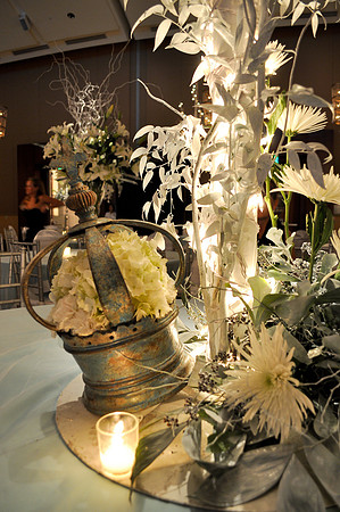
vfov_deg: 67.4
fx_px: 383
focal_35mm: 27
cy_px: 256
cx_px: 170
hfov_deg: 47.8
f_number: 4
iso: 400
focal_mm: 18
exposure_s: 1/8
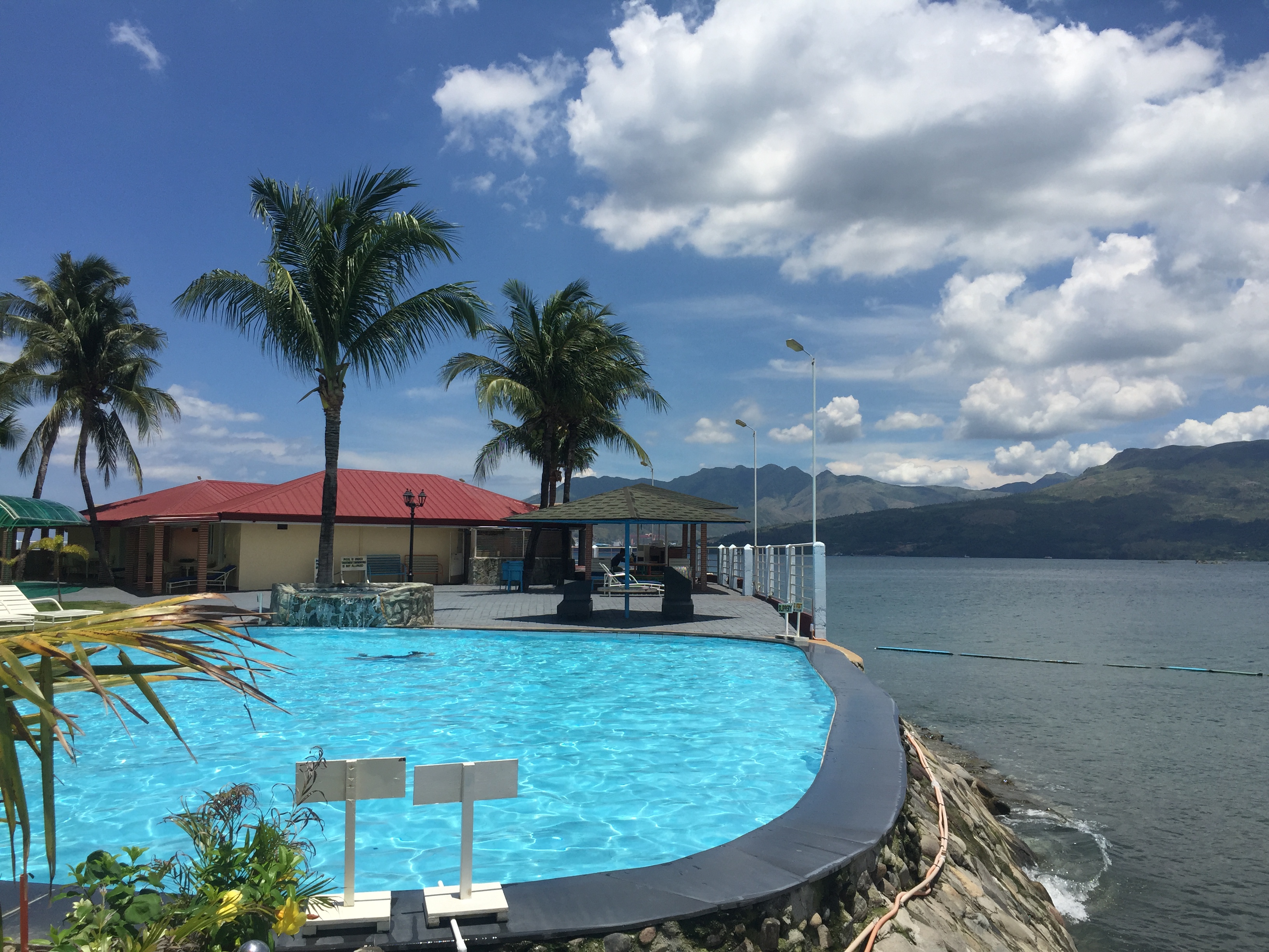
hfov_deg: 61.7
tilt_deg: +4.8
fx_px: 1063
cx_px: 634
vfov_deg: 48.2
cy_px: 476
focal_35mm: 29
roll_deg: -1.1
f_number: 2.2
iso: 32
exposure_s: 1/3968
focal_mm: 4.15
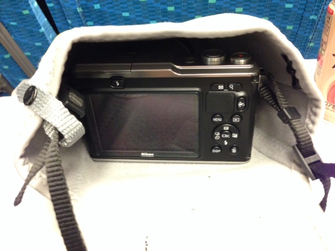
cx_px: 168
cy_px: 126
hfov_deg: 55.4
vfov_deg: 42.9
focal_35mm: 33
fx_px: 319
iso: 400
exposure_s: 1/20
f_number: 2.4
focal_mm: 4.12
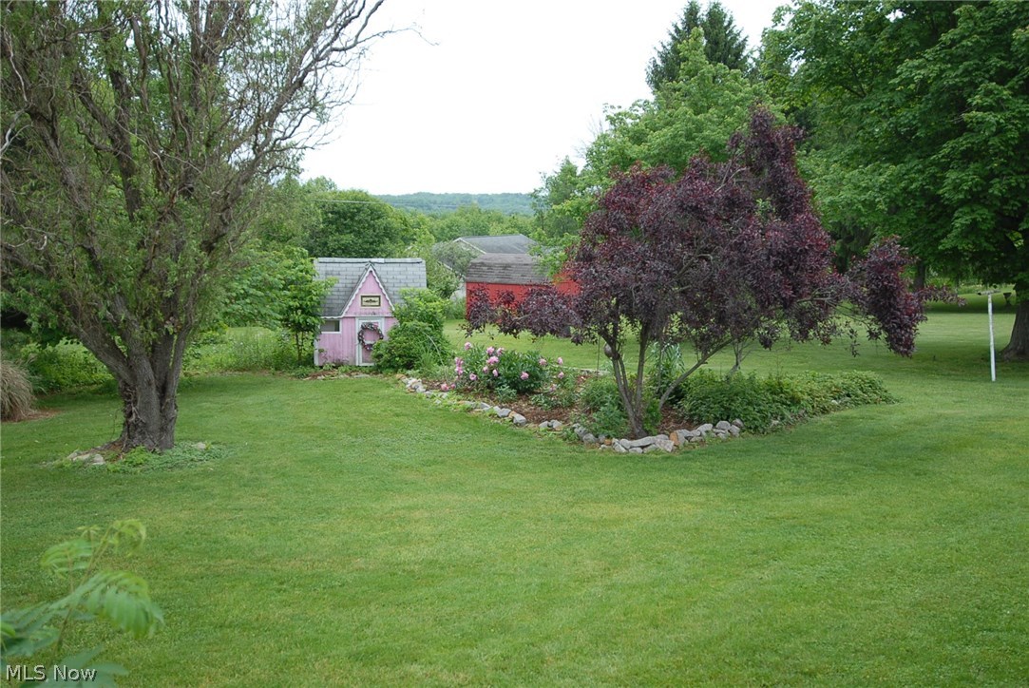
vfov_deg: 36.9
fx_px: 1030
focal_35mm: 36
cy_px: 344
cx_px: 514
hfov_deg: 53.1
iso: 100
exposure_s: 1/60
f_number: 4
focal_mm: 24
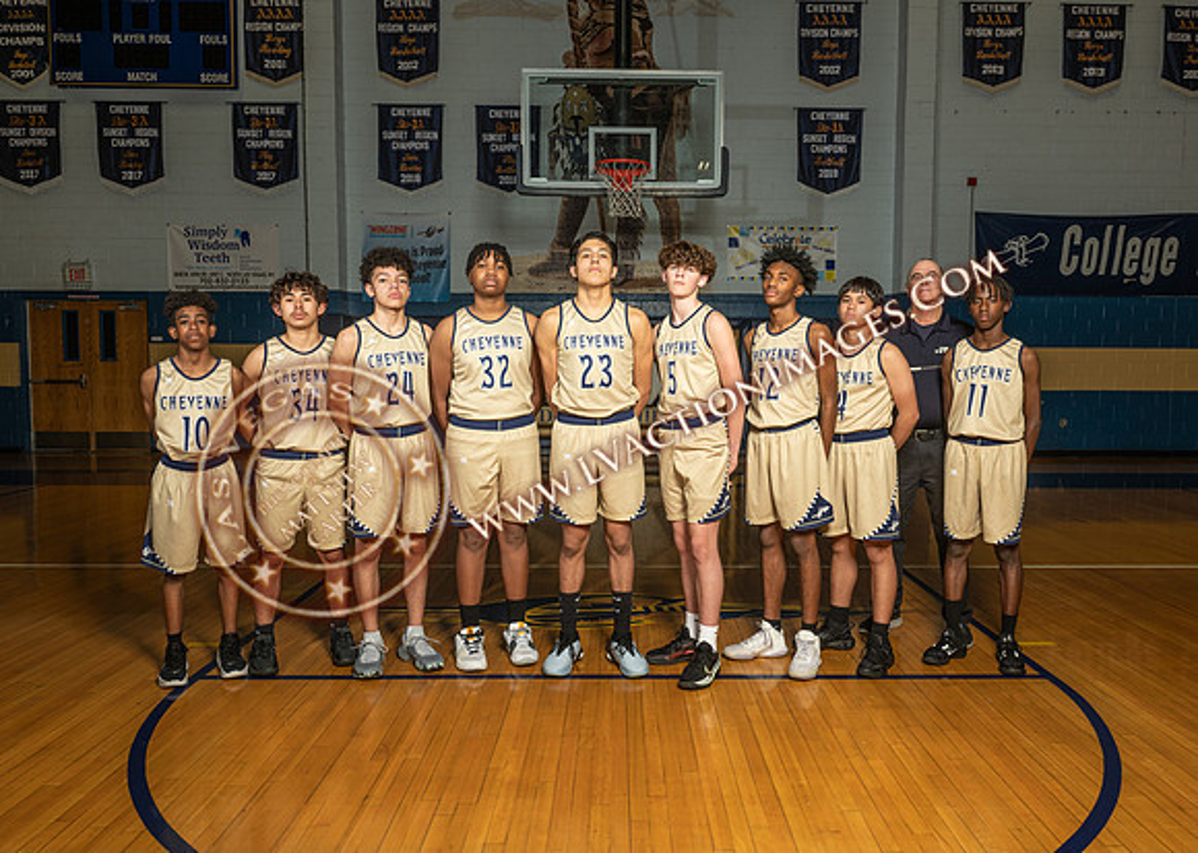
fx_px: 935
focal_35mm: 28
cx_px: 626
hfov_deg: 65.2
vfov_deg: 49.0
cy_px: 428
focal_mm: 26
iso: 125
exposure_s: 1/125
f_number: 7.1
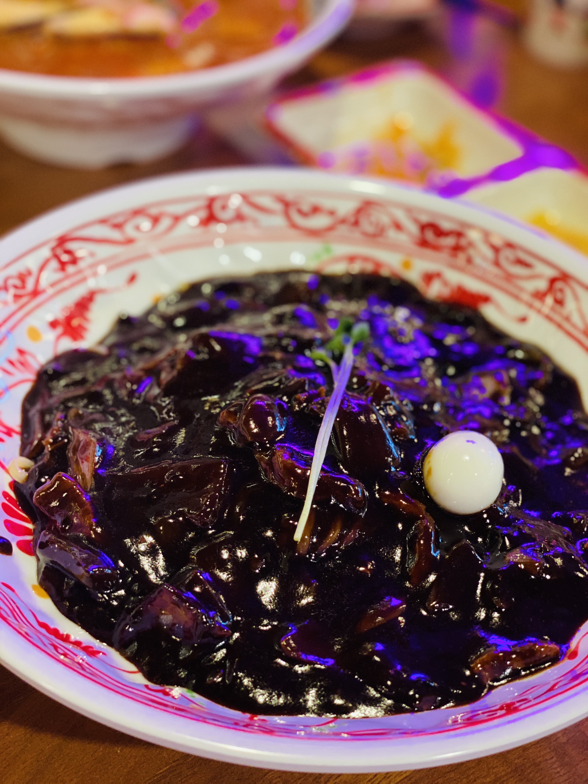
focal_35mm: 52
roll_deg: -4.9
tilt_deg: -42.1
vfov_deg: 36.8
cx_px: 294
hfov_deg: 28.0
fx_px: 1178
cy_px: 392
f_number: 2
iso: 320
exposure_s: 1/40
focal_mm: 6
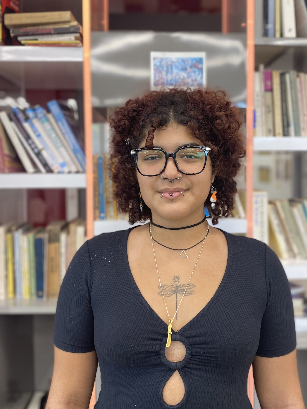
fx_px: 378
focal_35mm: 32
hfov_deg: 44.1
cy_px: 189
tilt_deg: -2.6
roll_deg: +1.0
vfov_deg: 56.7
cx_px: 174
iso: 32
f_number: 1.8
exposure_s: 1/61
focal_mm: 4.25
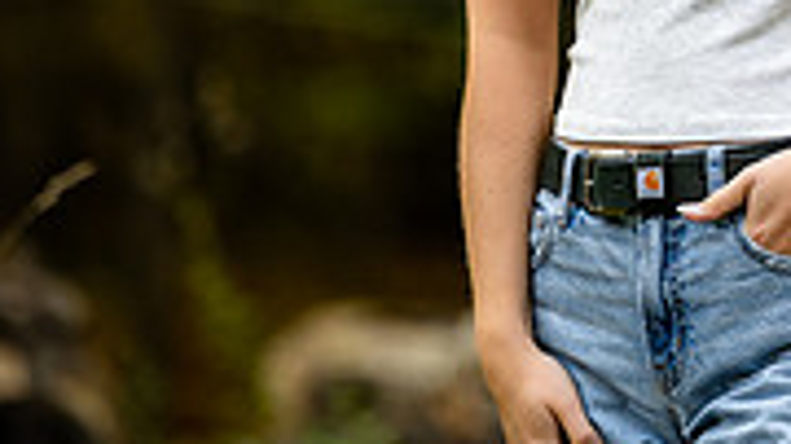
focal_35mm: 524
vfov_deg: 2.3
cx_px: 655
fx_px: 10984
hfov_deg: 4.1
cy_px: -224
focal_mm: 200
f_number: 3.2
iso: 180
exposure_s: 1/400
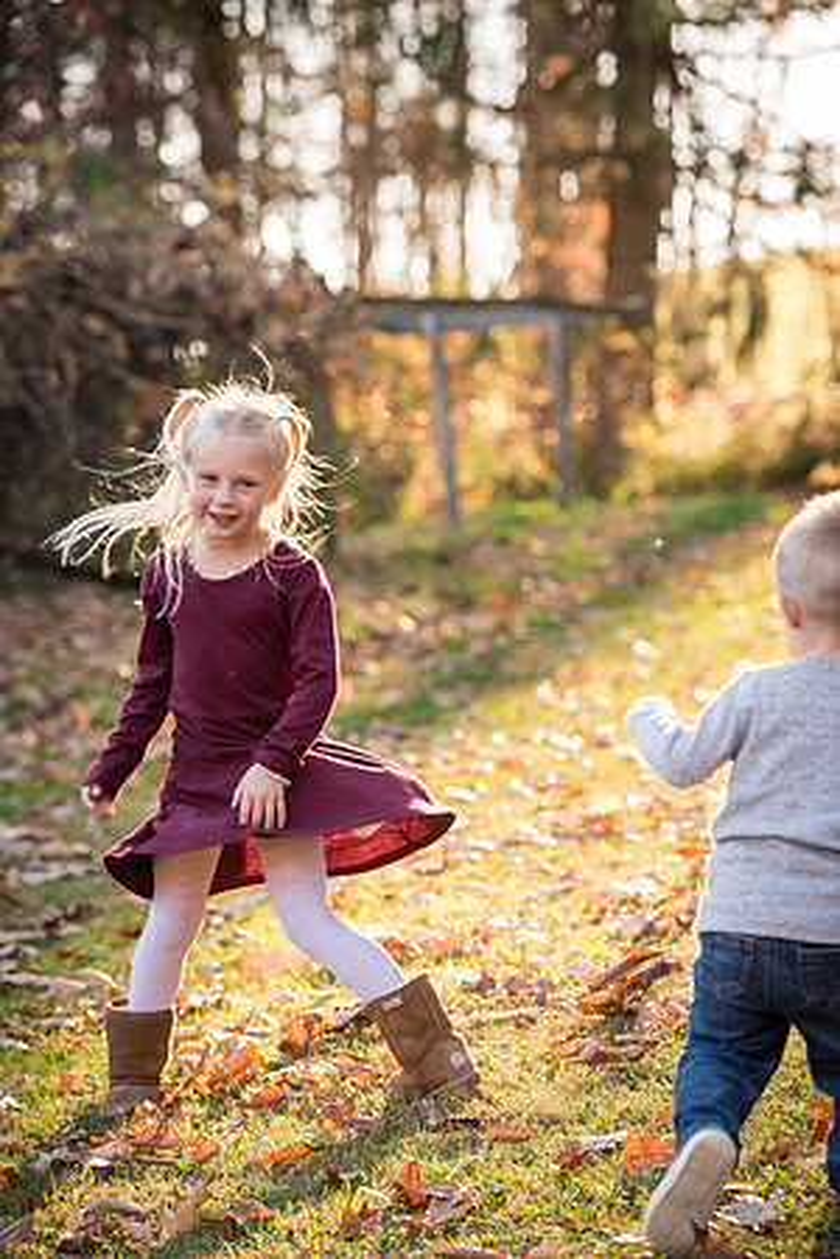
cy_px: 630
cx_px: 420
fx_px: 4200
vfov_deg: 17.1
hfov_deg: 11.4
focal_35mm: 120
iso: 500
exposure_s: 1/250
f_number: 5
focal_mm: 120
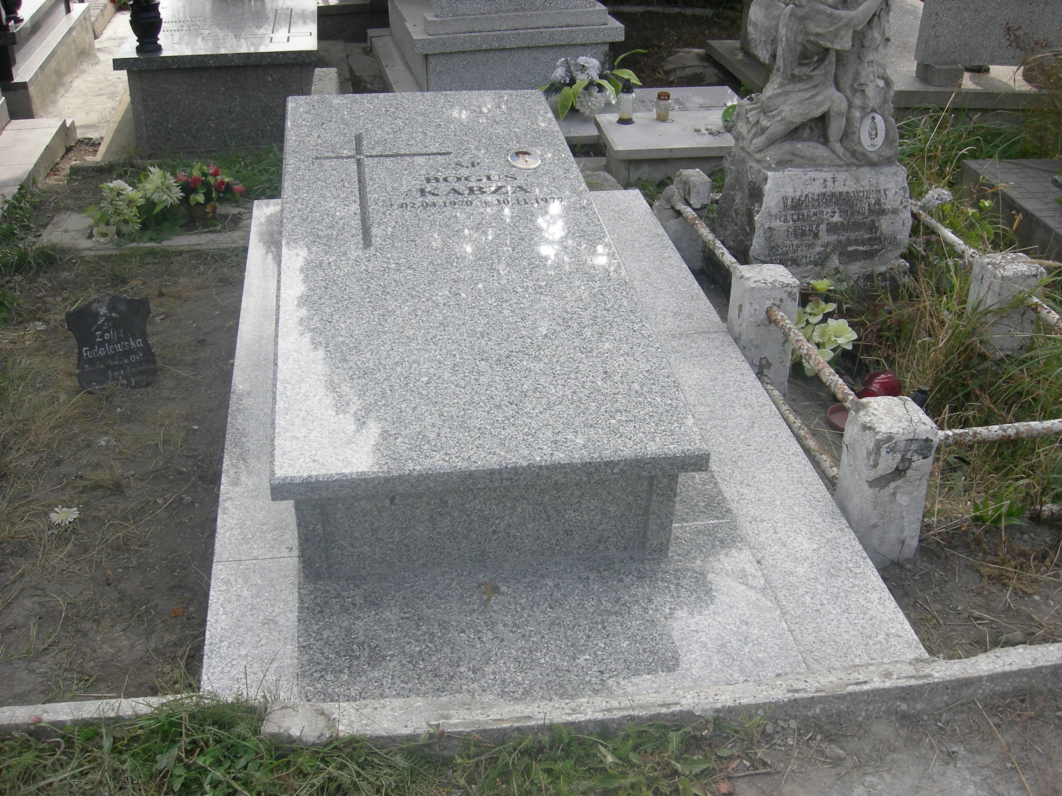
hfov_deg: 51.4
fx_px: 1104
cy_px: 398
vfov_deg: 39.7
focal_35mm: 36
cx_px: 531
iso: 64
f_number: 6.8
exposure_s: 1/352
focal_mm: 7.5
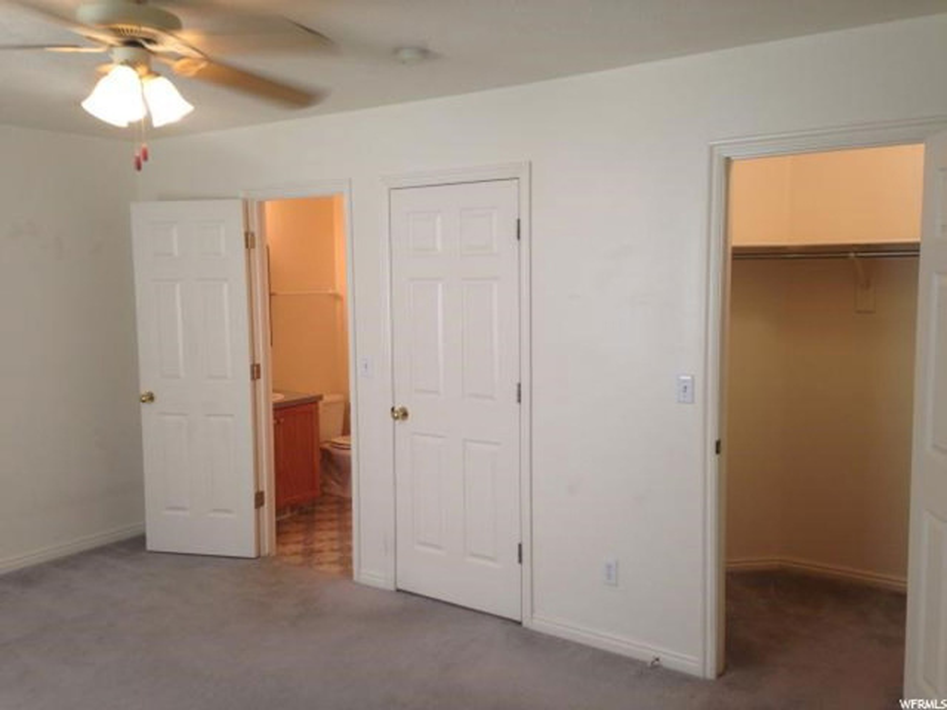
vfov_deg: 42.9
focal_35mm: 33
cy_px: 355
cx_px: 474
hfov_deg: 55.4
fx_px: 903
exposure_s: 1/24
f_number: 2.4
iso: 50
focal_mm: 4.12
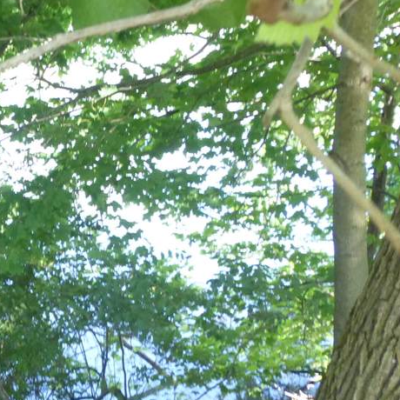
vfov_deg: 29.0
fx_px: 771
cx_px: -117
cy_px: 250
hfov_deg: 25.2
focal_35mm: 59
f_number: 3.3
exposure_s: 1/60
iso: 320
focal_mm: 4.3
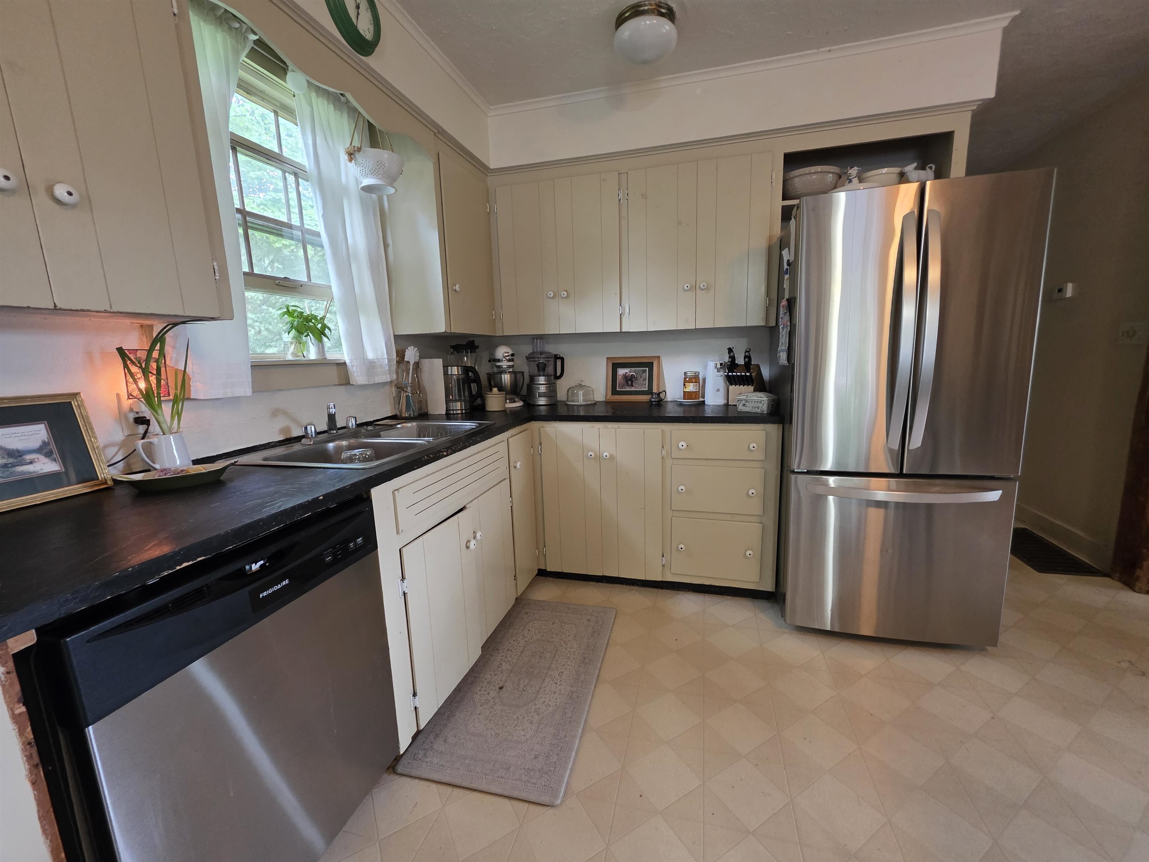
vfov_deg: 89.9
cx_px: 574
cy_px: 431
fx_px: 432
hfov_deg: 106.2
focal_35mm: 13
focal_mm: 2.2
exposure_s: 1/60
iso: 500
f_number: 1.9
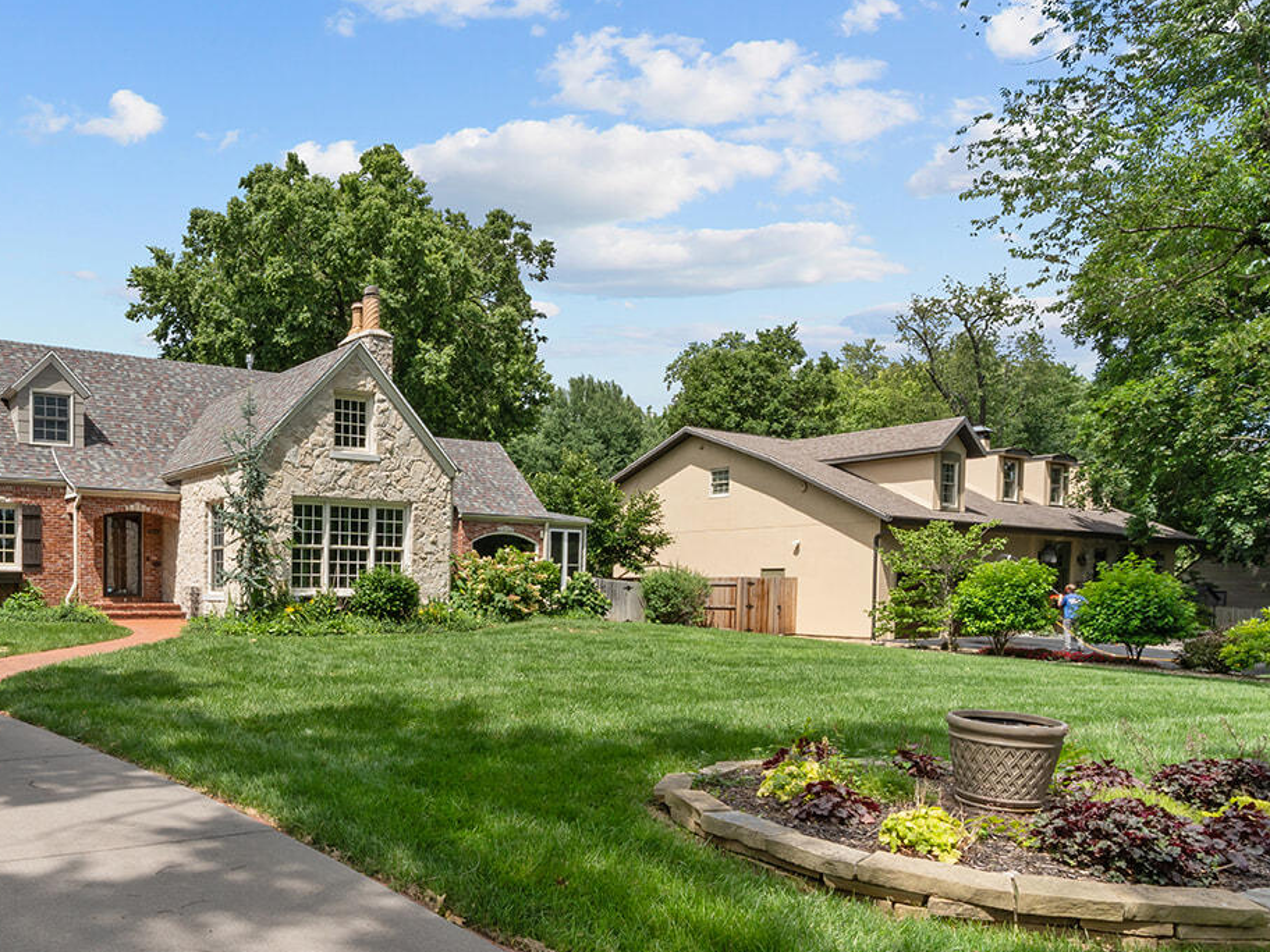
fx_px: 991
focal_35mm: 27
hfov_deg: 61.6
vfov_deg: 50.3
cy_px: 646
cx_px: 313
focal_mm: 16
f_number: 18
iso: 200
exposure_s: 1/125
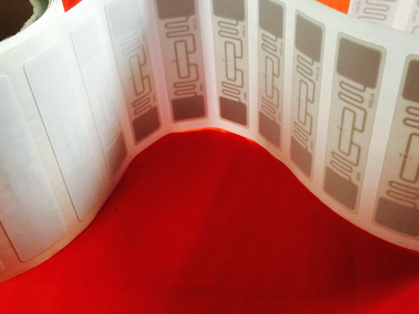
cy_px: 153
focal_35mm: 35
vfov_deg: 40.7
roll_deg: -0.1
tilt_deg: -40.1
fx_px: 424
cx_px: 243
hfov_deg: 52.4
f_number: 2.2
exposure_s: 1/17
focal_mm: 4.15
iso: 80
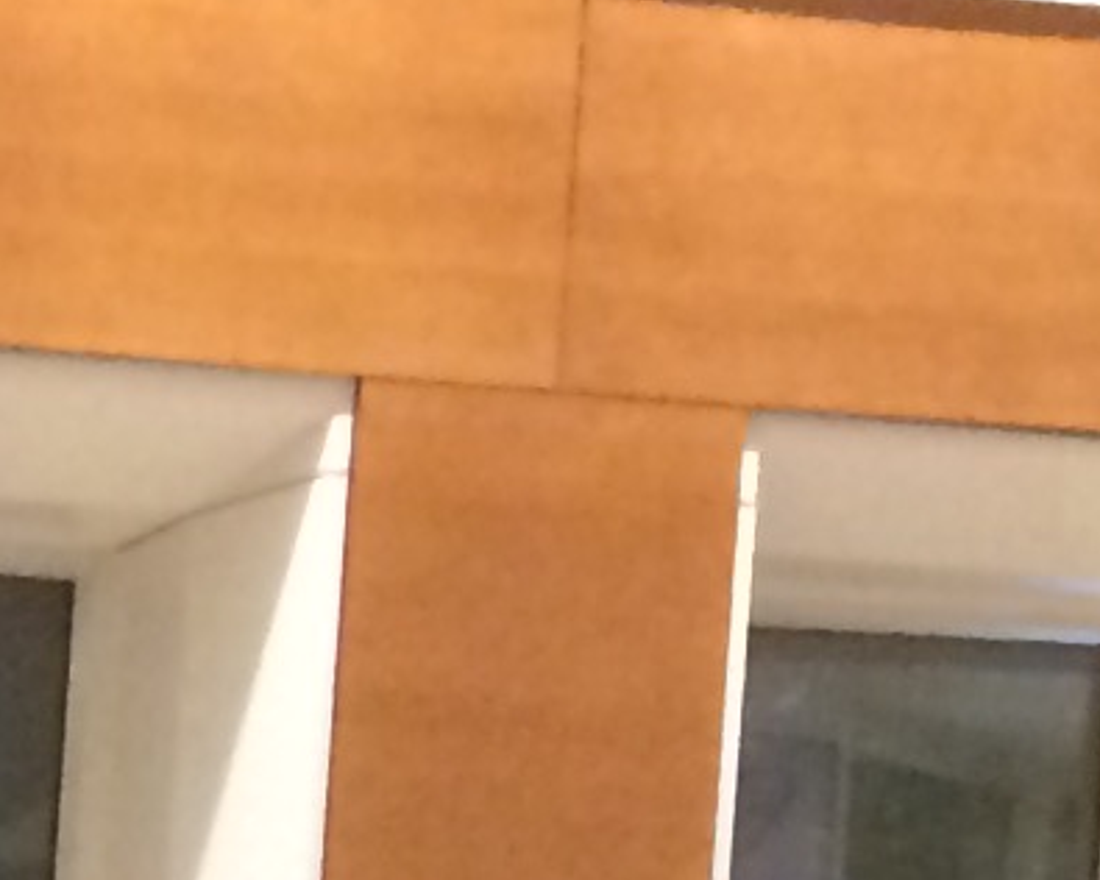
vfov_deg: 5.8
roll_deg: -0.3
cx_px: -1699
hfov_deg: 7.6
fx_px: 7618
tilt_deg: -3.6
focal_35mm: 234
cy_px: 3361
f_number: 2.2
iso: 250
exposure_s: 1/15
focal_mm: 4.15
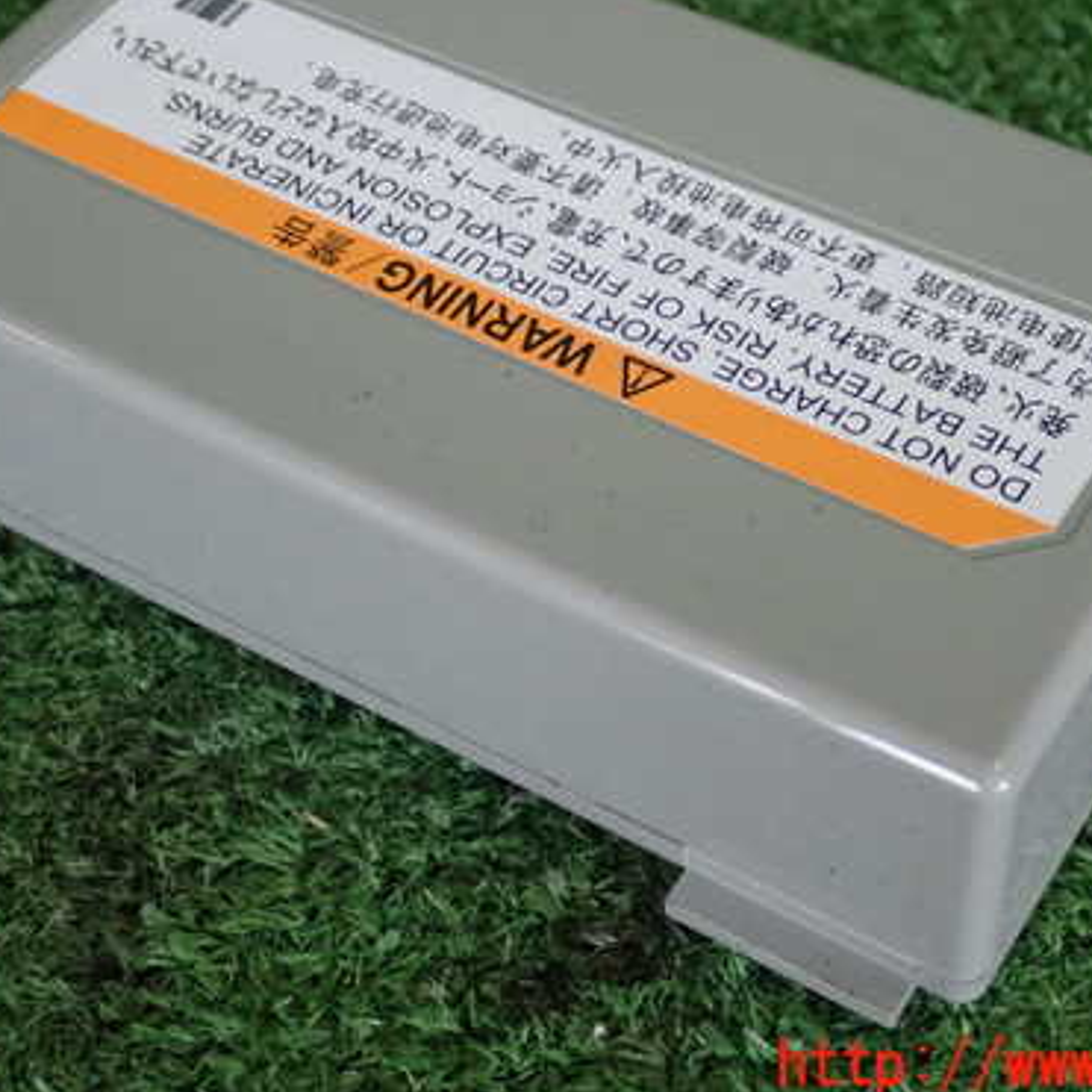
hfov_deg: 24.7
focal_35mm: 70
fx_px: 2498
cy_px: 442
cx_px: 559
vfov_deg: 24.6
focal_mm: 8.99
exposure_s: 1/200
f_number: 3.2
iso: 800
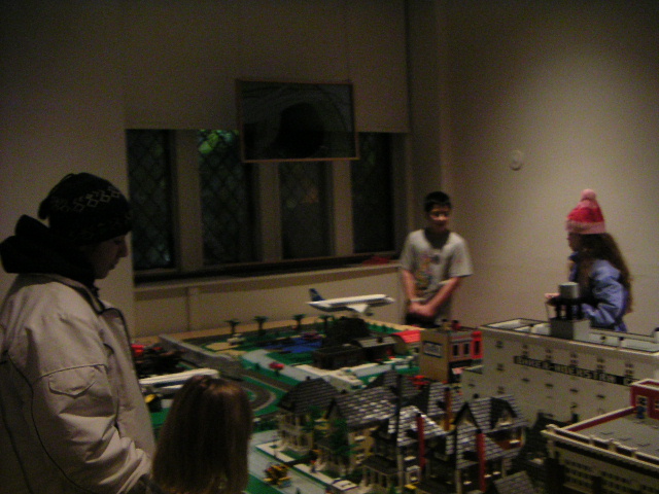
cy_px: 247
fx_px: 761
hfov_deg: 46.8
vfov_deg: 36.0
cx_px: 330
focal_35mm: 40
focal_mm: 5.3
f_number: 2.9
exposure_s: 1/20
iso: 400
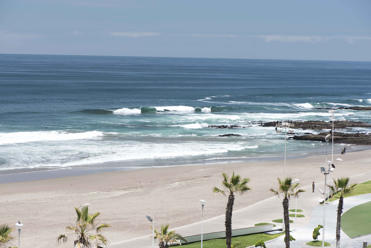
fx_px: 1082
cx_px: 186
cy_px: 124
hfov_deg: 19.4
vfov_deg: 13.1
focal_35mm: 105
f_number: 9
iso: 400
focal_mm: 105
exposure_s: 1/400
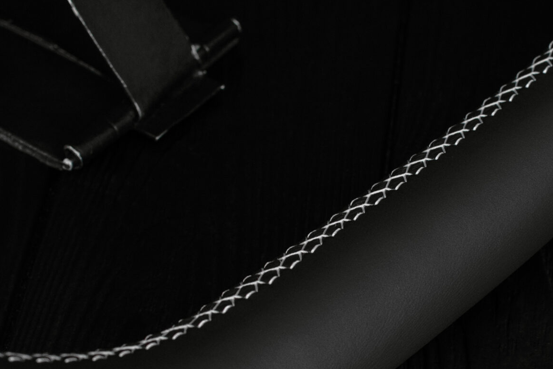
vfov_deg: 11.8
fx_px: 1783
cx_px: 331
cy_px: 234
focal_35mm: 116
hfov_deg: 17.6
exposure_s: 1/125
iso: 500
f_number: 6.3
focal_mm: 35
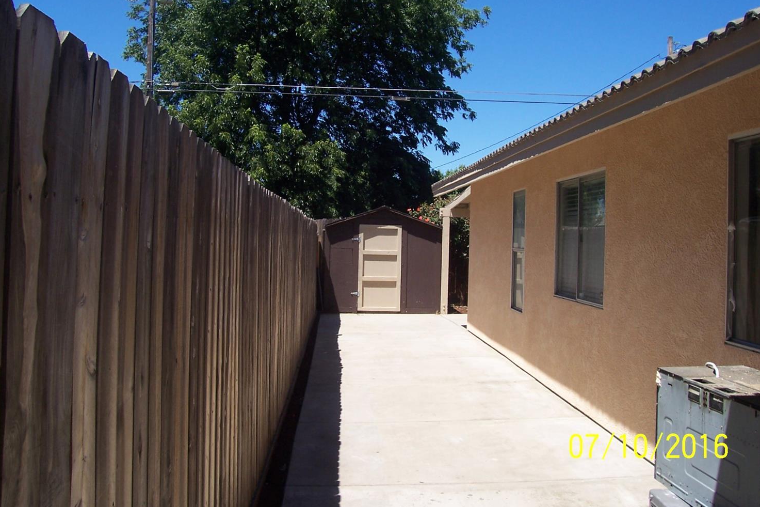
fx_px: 760
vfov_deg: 36.8
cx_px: 385
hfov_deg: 53.1
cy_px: 228
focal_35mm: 36
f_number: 5.6
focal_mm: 5.6
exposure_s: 1/500
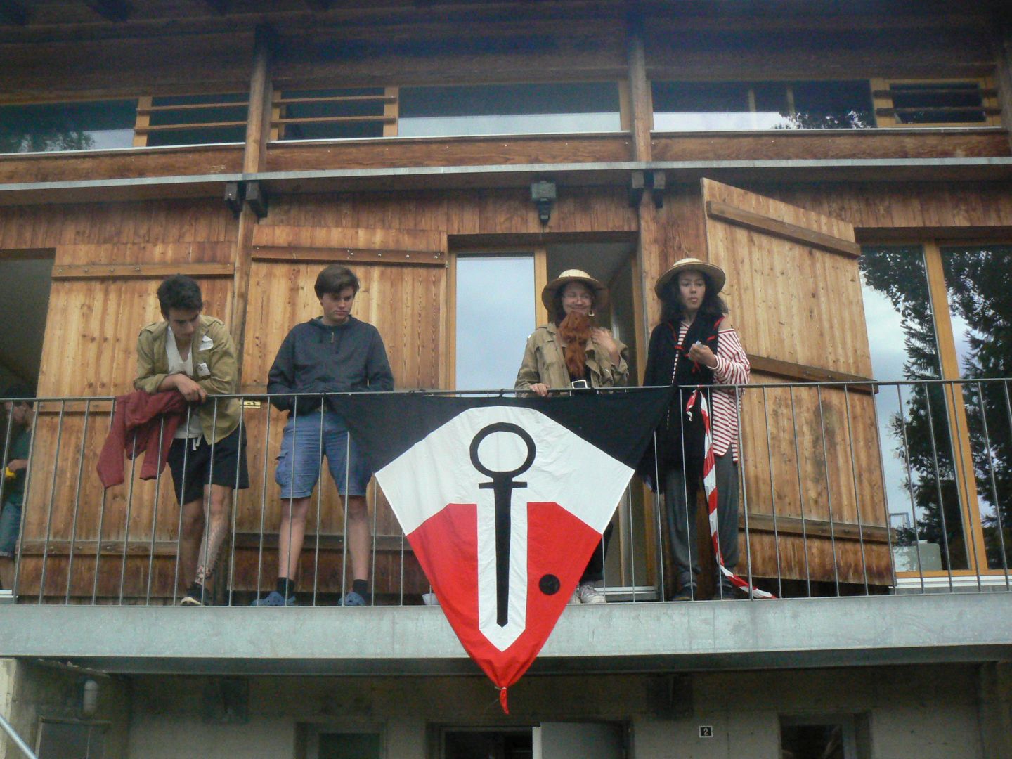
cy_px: 380
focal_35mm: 36
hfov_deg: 51.4
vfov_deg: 39.7
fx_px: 1052
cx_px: 506
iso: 400
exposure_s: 1/250
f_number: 8
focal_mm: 6
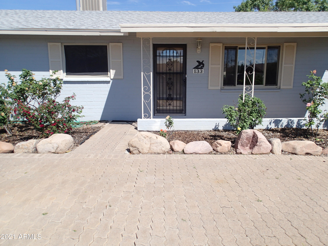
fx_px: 237
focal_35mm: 25
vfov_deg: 54.9
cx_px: 164
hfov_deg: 69.4
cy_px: 123
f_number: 8
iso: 100
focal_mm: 4.5
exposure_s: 1/160
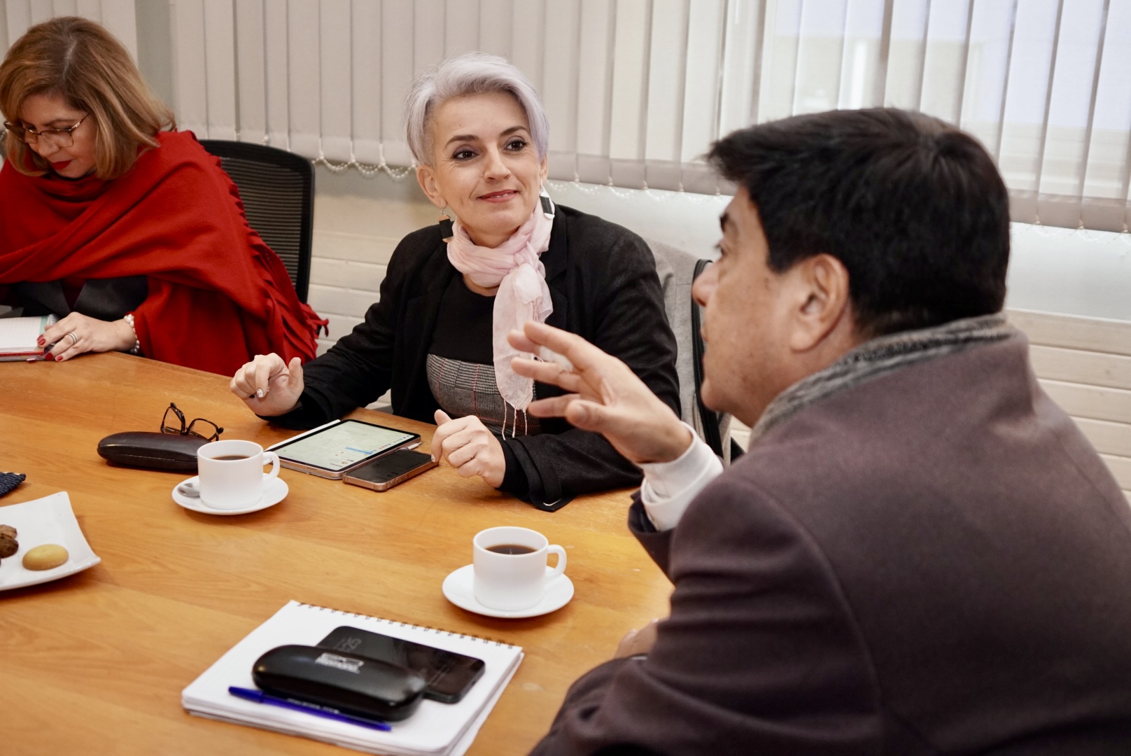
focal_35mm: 42
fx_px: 1320
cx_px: 566
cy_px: 378
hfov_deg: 46.4
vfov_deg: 31.9
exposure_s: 1/100
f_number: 2.8
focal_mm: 28
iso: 1250
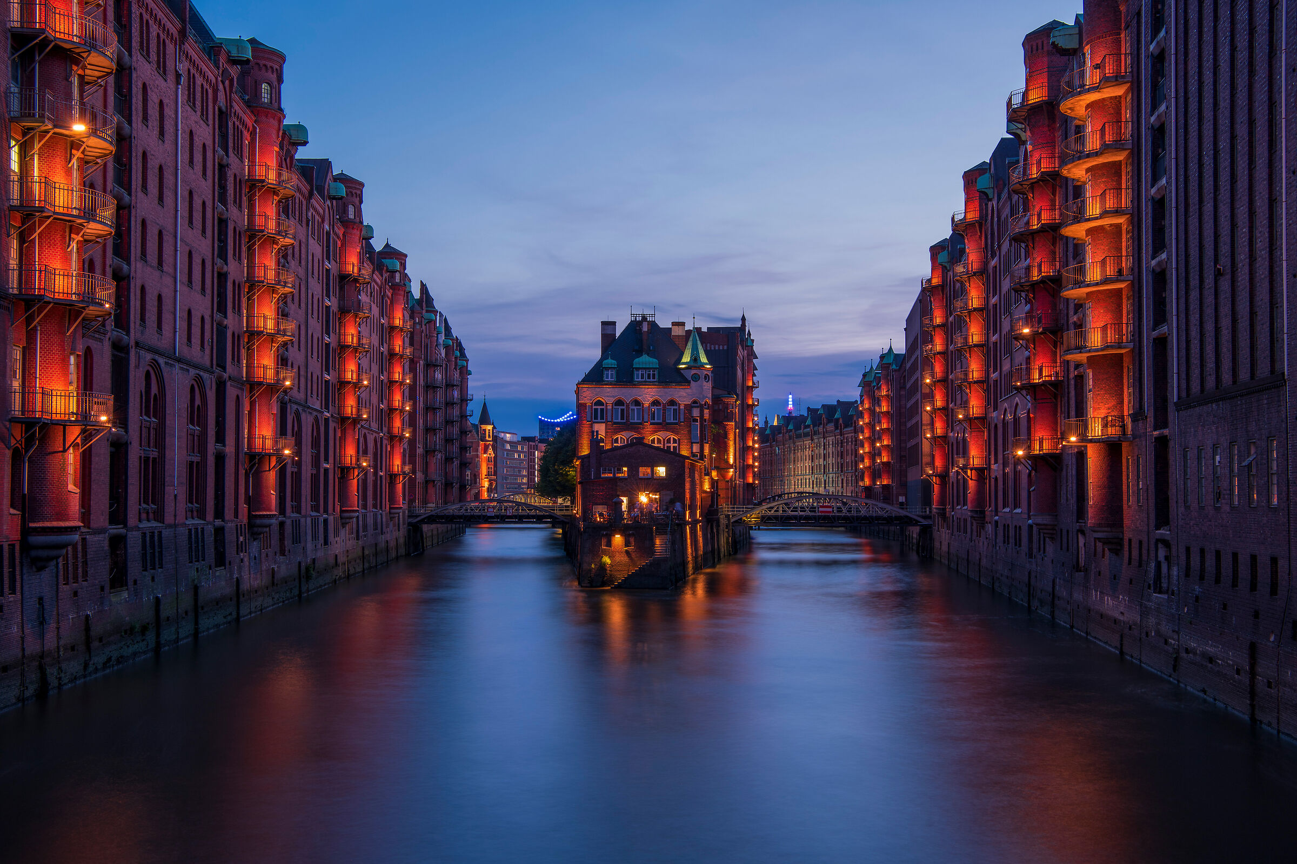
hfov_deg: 50.7
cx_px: 648
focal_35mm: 38
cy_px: 432
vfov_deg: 35.1
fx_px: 1369
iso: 64
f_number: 10
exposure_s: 30
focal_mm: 38
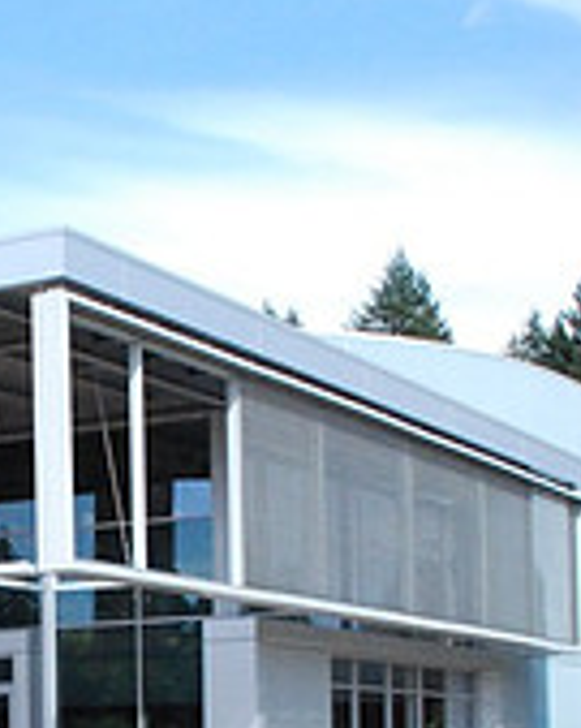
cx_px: -52
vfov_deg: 21.1
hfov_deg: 17.1
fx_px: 1872
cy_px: 752
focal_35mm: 87
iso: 1600
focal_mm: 18
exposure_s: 1/4000
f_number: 4.5
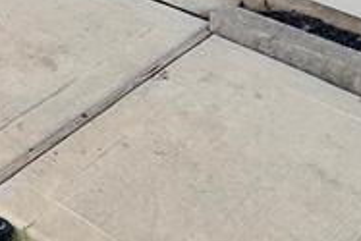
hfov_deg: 17.7
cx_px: -50
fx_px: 1114
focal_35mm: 111
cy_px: -391
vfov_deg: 10.2
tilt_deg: -8.3
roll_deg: -0.5
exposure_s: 1/1149
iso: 25
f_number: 1.8
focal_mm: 4.25
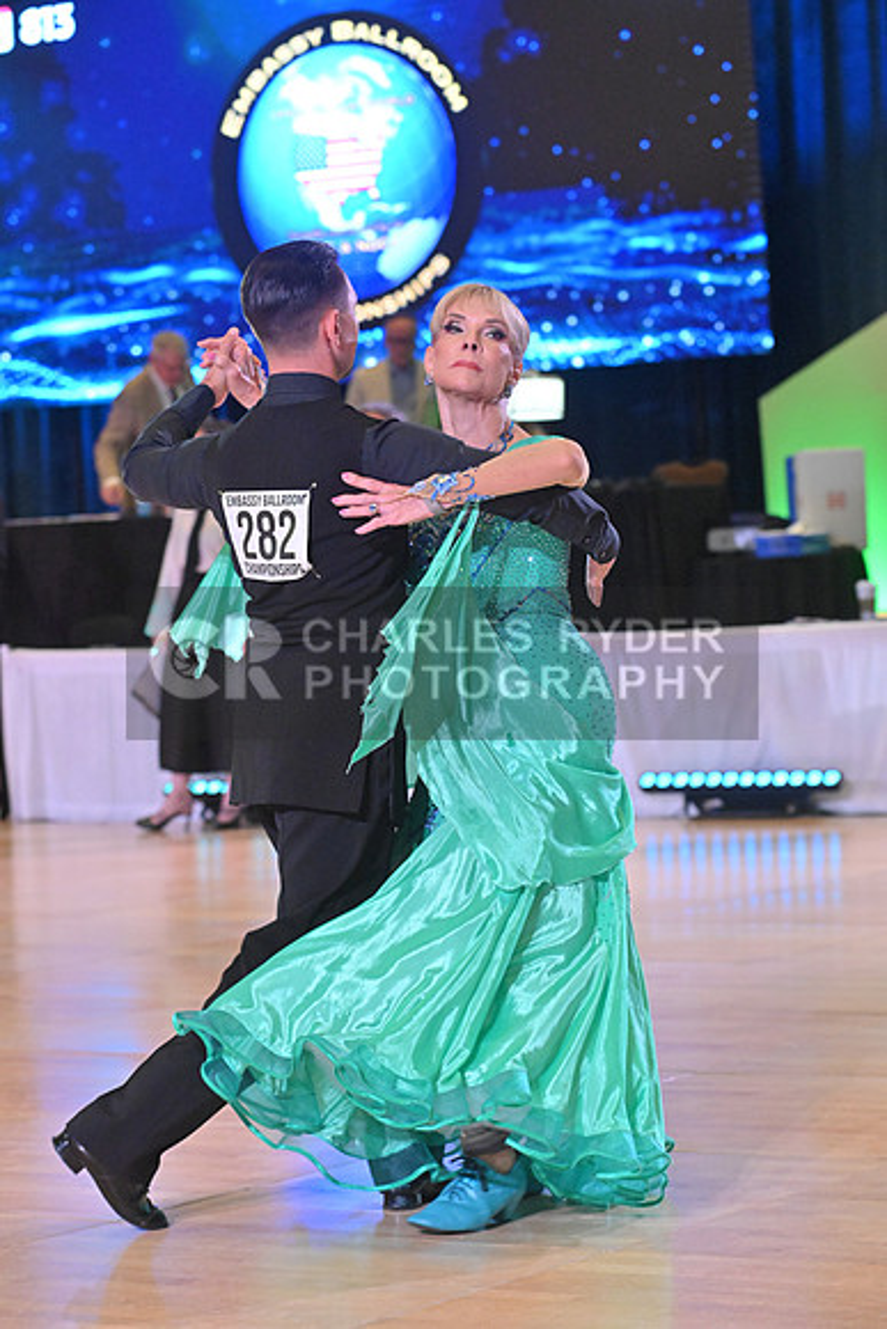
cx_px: 444
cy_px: 664
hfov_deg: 12.2
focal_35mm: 112
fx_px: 4137
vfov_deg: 18.3
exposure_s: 1/400
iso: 5000
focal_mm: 112
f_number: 5.6
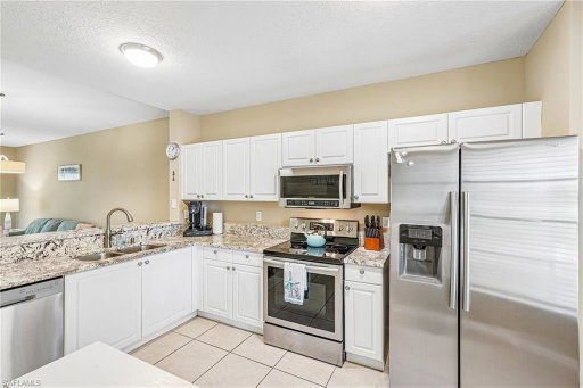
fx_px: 259
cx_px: 292
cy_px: 194
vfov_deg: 73.7
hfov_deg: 96.8
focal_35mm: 16
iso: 400
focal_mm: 16
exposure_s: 1/8
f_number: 8
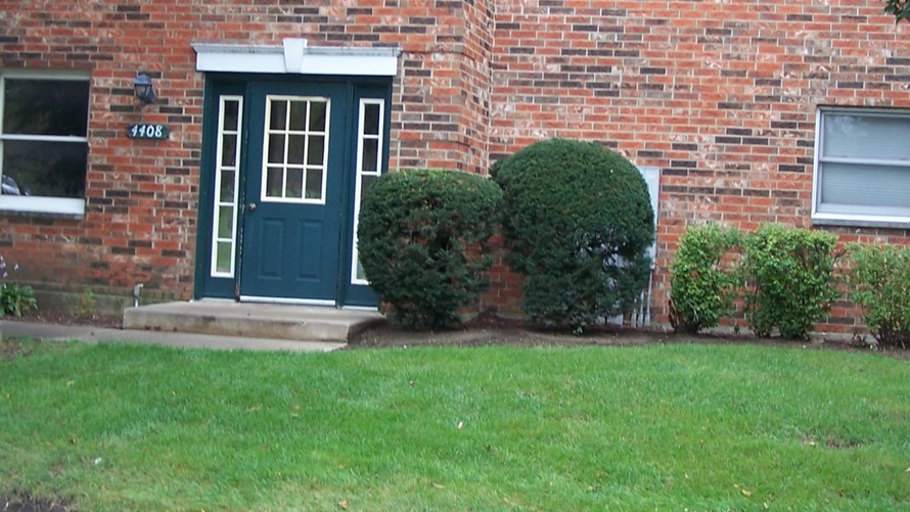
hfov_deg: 31.4
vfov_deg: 18.0
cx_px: 469
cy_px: 168
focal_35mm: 67
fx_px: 1617
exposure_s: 1/80
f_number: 2.8
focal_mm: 6.3
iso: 80
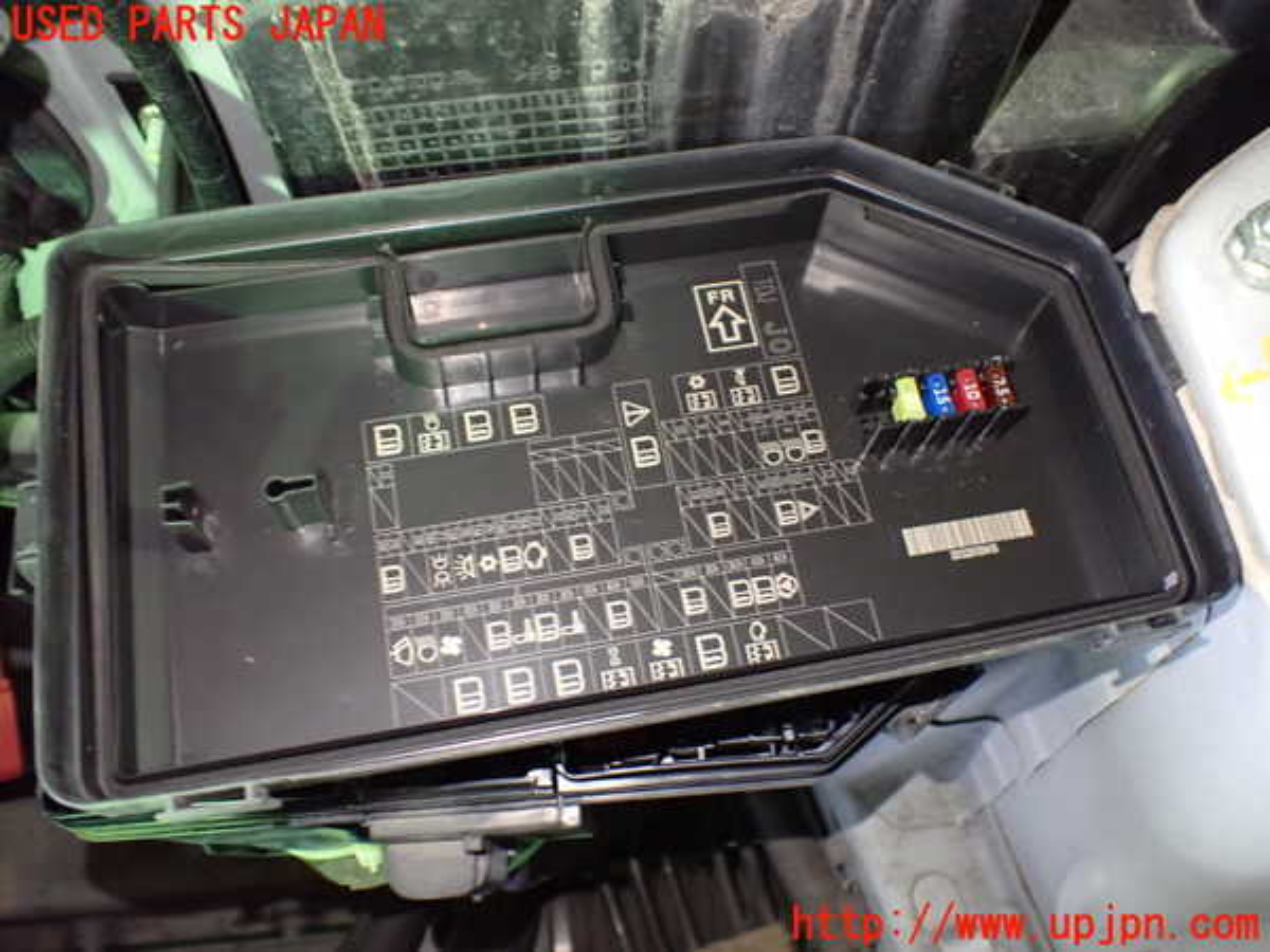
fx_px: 1101
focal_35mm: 30
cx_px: 635
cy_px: 476
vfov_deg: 46.8
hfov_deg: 60.0
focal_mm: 5.4
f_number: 2.3
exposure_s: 1/30
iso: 1250
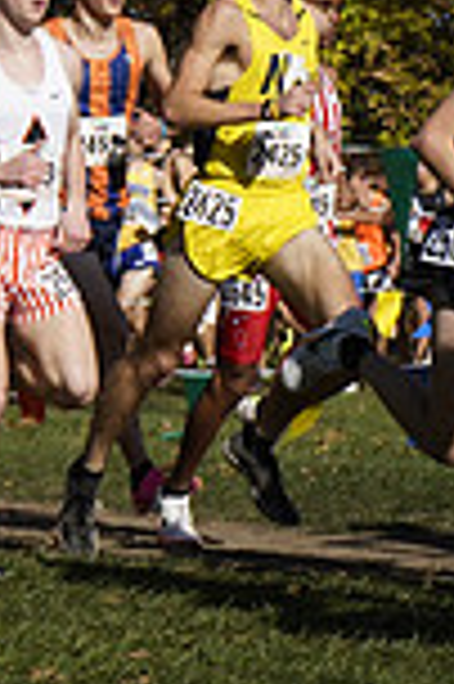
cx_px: -814
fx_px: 5081
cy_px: 142
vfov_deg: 7.7
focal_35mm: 268
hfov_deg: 4.9
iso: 800
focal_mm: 70
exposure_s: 1/2500
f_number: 8
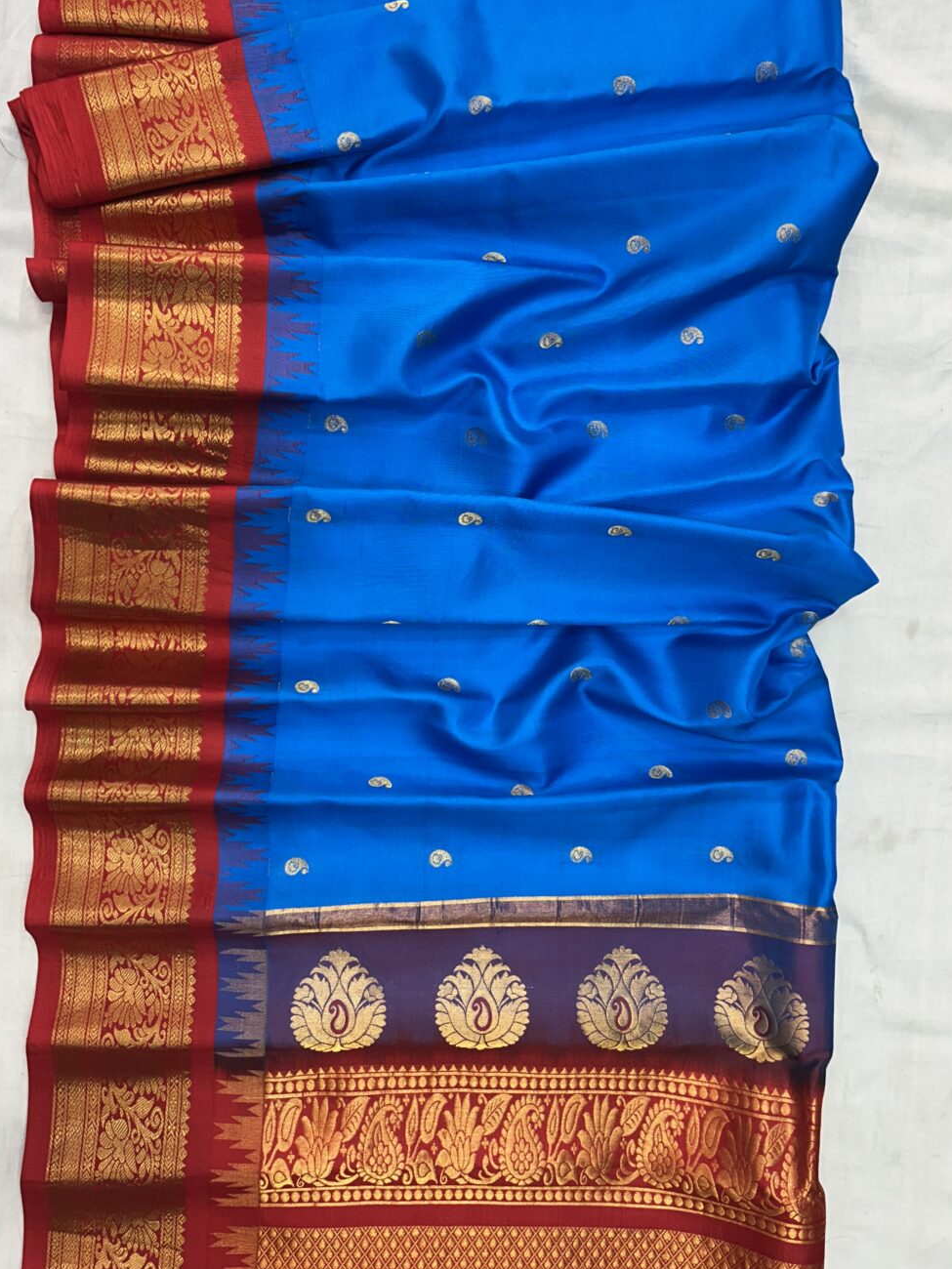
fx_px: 1100
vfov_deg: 59.9
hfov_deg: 46.8
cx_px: 451
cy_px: 575
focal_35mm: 30
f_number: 1.5
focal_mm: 5.7
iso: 64
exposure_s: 1/100
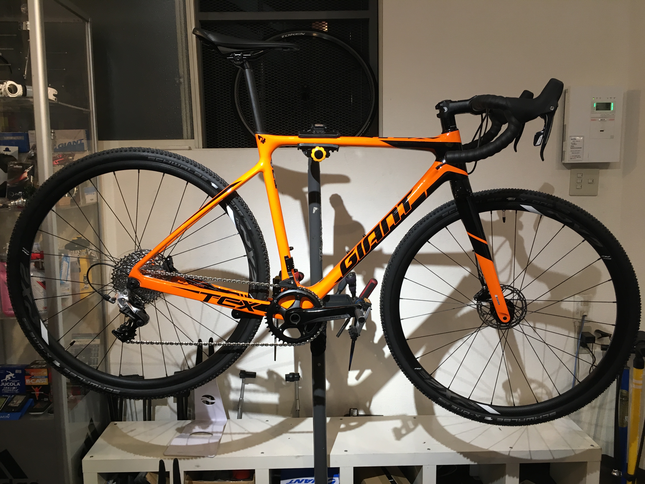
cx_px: 322
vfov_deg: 48.2
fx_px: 540
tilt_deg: -6.6
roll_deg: +0.0
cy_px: 242
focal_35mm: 29
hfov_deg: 61.7
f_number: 2.2
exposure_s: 1/33
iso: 80
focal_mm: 4.15
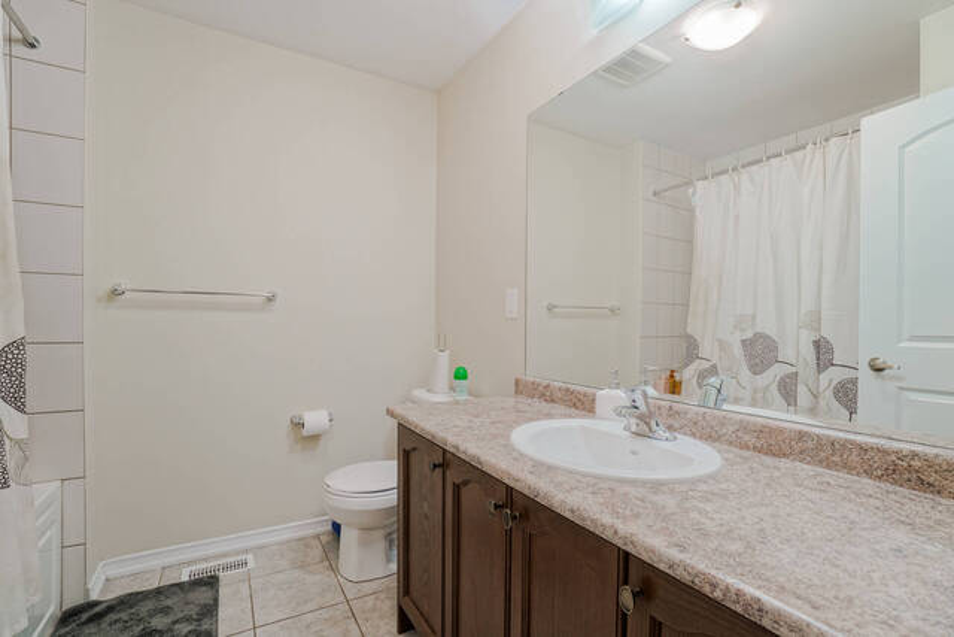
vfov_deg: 77.4
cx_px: 477
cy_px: 318
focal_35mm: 15
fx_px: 398
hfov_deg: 100.4
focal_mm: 10
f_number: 7.1
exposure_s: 1/13
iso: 320
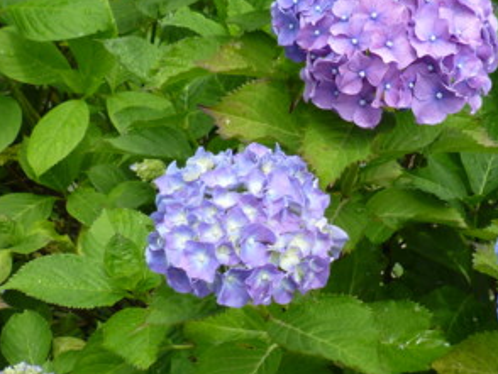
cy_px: 161
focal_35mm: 68
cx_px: 366
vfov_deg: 21.6
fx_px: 979
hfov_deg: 28.2
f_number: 2.8
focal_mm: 4.4
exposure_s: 1/640
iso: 80
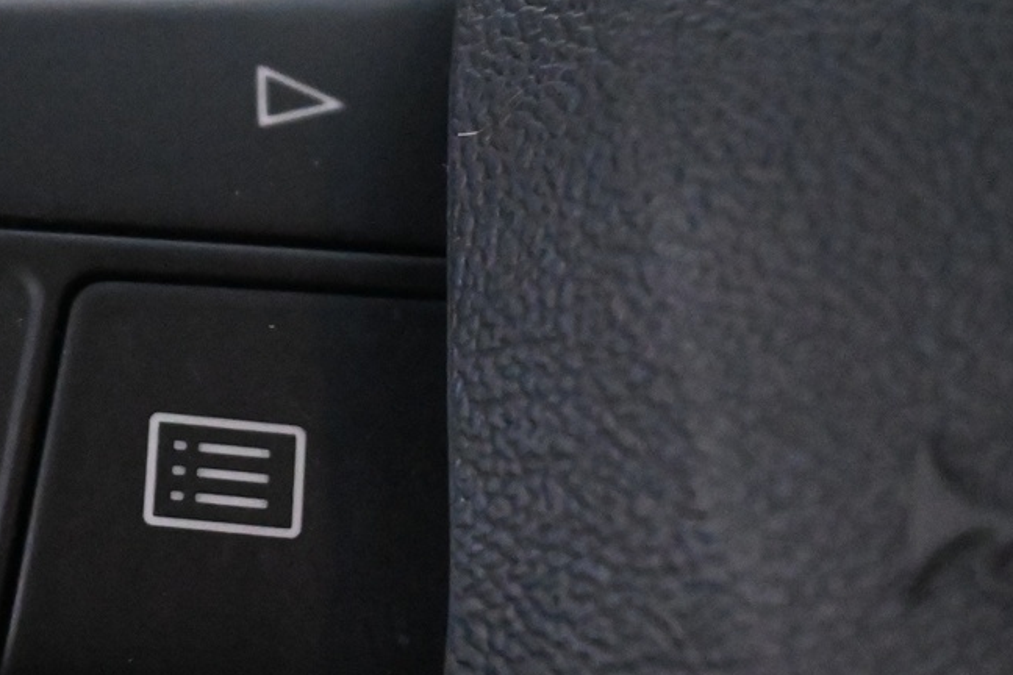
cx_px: -64
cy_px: 378
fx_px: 4115
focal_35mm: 146
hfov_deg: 13.8
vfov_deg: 9.4
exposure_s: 1/60
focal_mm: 39
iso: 10000
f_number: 5.6
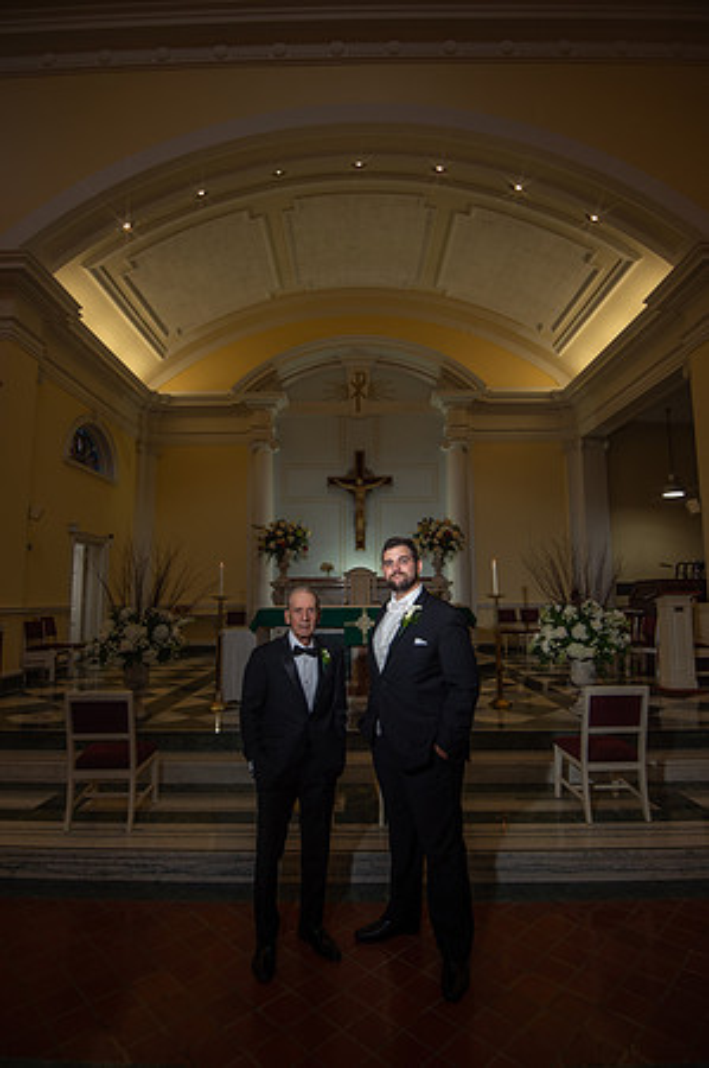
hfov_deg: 64.4
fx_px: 563
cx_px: 354
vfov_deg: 87.0
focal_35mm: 19
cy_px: 534
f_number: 4
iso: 200
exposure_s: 1/125
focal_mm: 19
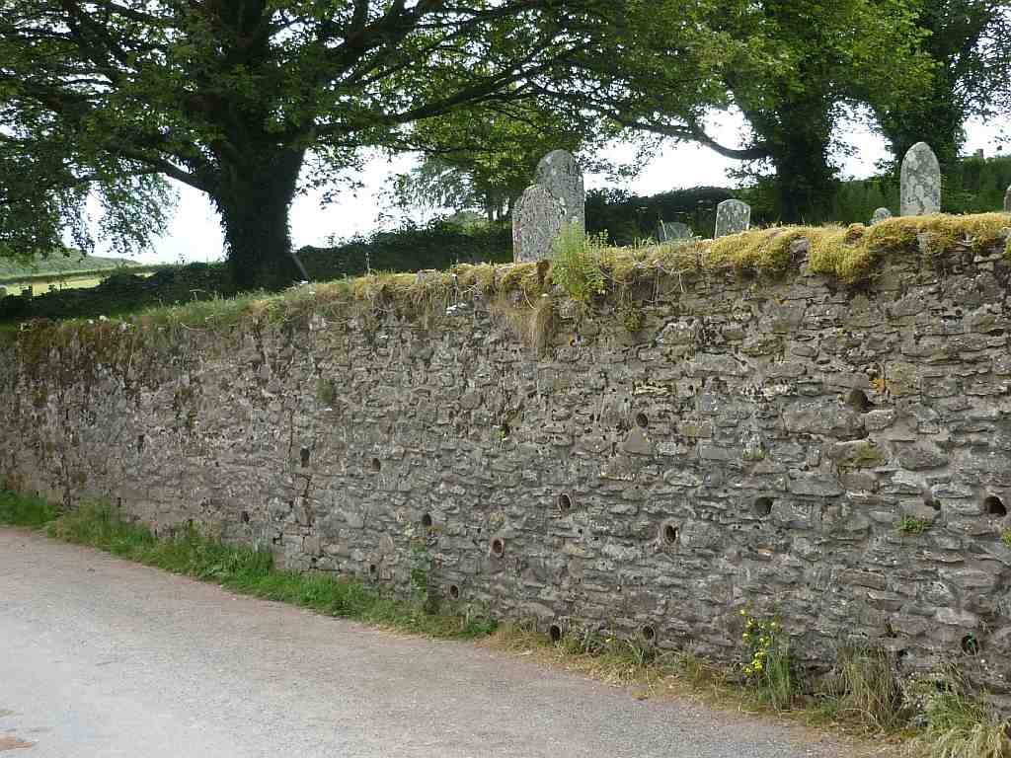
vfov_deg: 42.9
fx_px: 964
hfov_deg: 55.4
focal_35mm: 33
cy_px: 379
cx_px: 506
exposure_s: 1/320
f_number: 2.8
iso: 80
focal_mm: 5.5
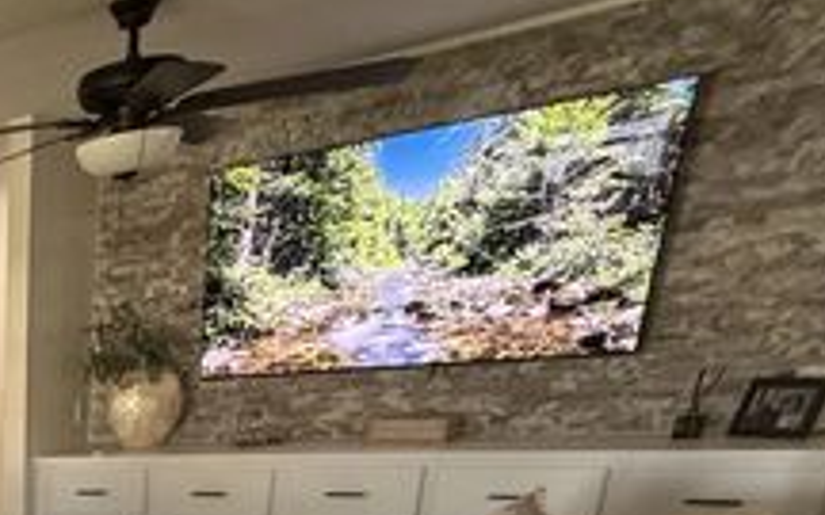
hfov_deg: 31.5
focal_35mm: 44
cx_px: -309
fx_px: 989
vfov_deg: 23.7
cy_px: 755
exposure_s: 1/120
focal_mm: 2.22
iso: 250
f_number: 2.2
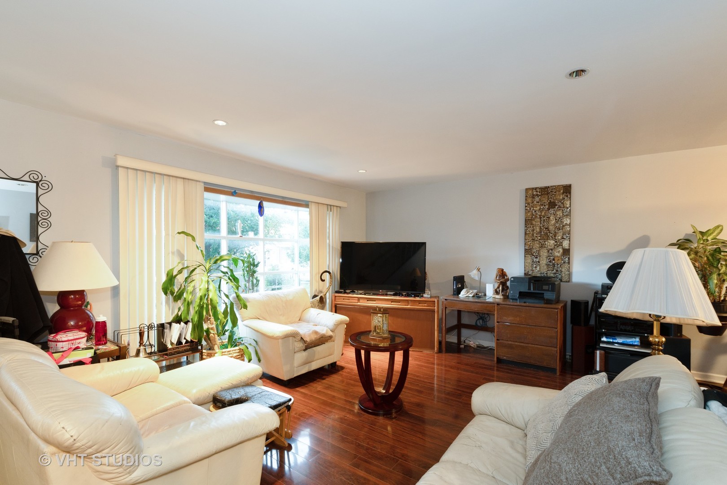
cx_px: 364
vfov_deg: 77.3
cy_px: 242
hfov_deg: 100.4
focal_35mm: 15
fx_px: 303
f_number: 8
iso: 200
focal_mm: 10
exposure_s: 1.3
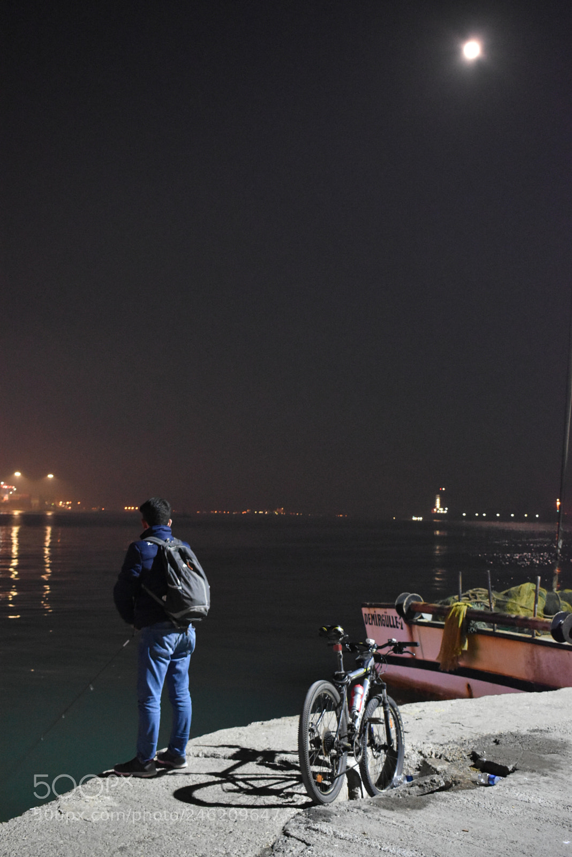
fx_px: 964
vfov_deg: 47.9
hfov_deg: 33.0
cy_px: 428
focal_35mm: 40
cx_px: 286
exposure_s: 1/10
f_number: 5
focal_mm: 27
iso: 5000
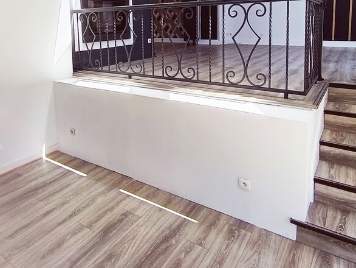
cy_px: 51
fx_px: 298
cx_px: 159
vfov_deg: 45.6
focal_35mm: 29
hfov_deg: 61.5
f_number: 2.2
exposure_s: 1/140
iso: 100
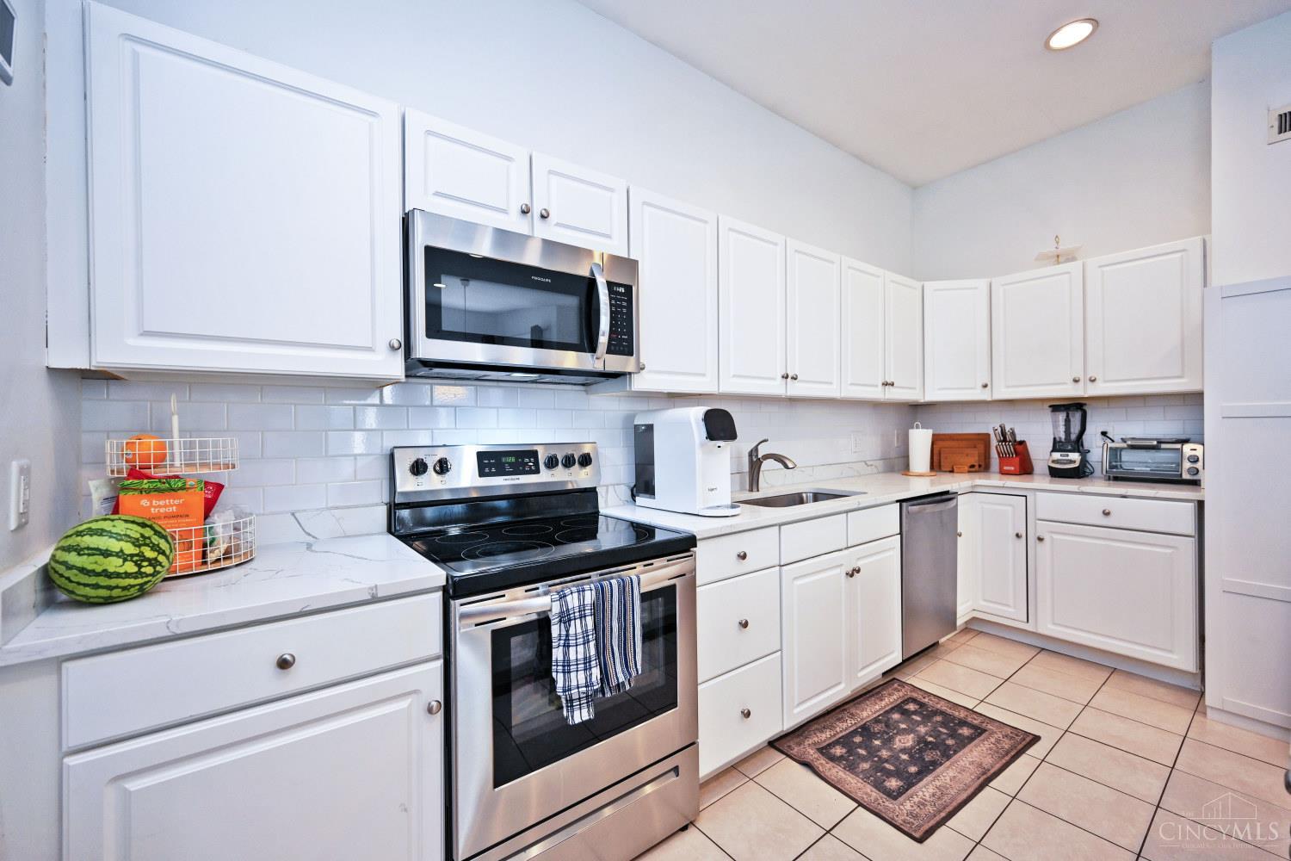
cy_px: 430
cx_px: 646
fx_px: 502
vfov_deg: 81.2
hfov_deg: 104.3
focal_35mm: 14
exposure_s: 1/60
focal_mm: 14
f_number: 4
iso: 360
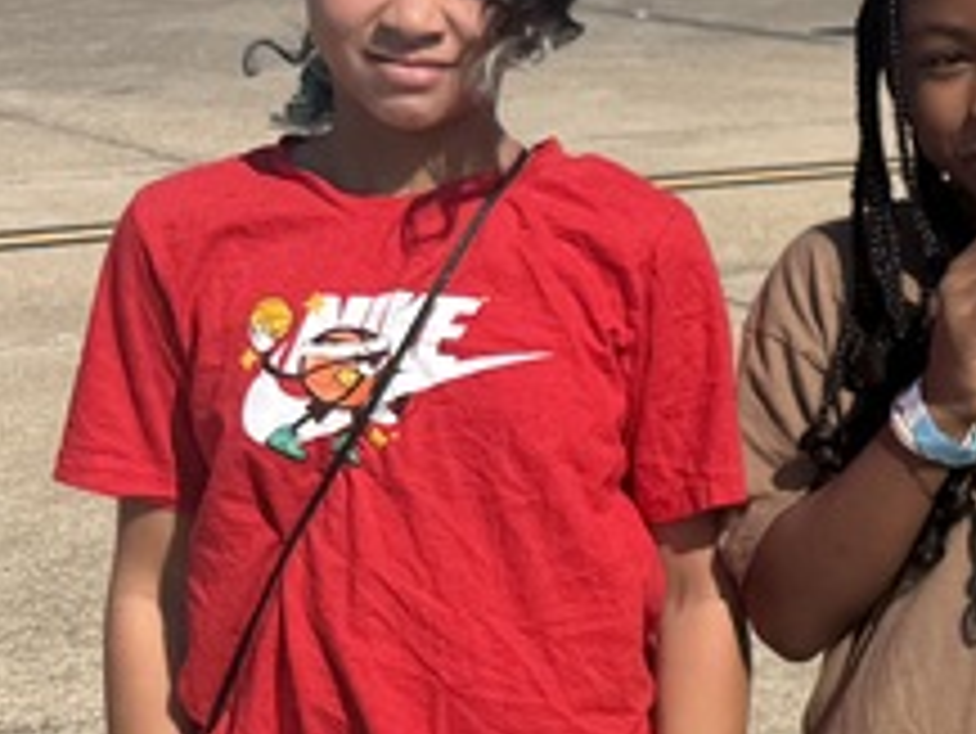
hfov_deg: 15.0
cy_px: 522
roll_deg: +0.0
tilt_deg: -10.8
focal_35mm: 113
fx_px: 3188
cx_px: 1781
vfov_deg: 13.1
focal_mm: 6.76
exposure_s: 1/5319
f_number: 1.78
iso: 80
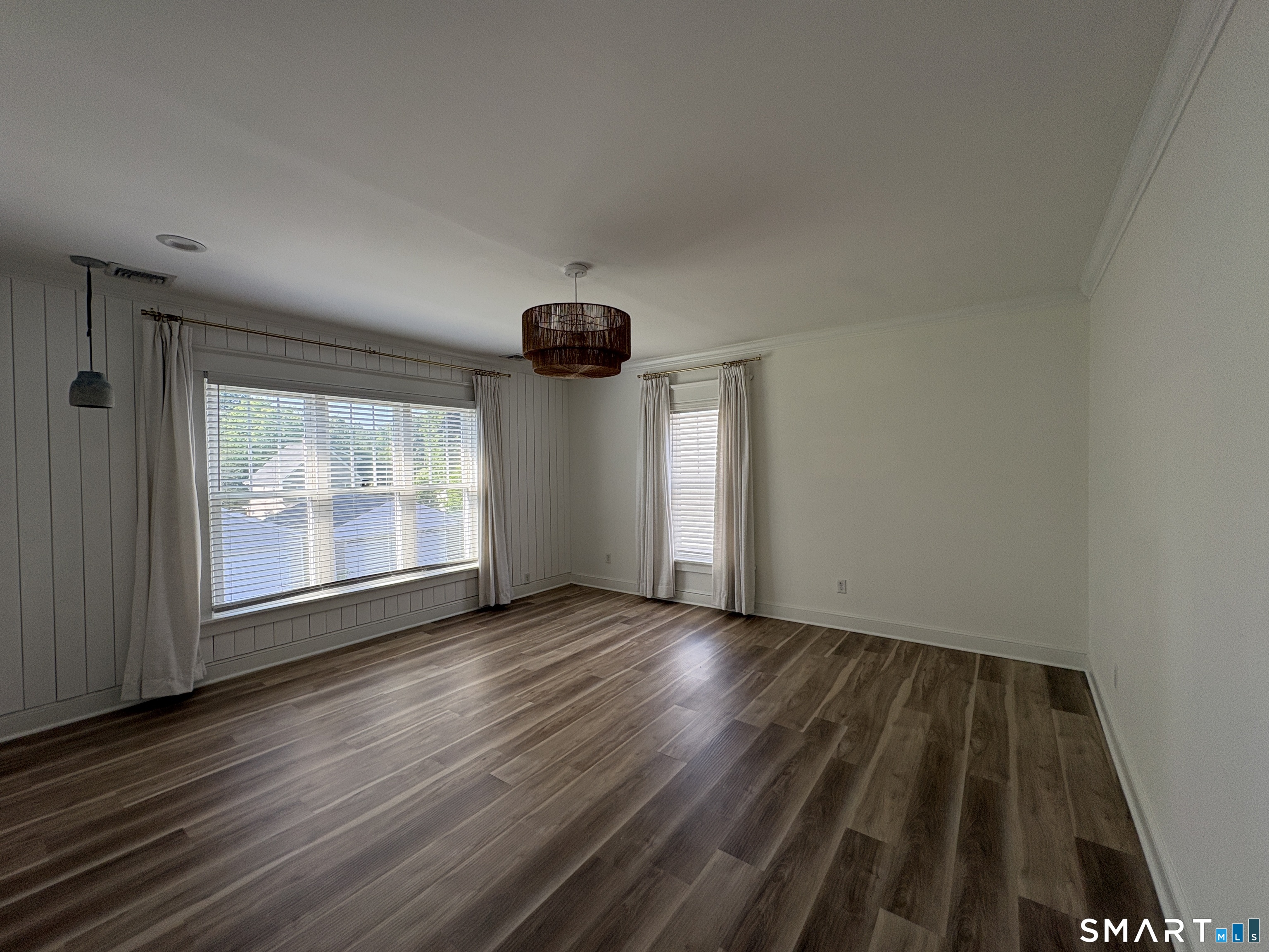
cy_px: 476
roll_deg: +1.0
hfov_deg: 102.1
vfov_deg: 85.7
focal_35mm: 14
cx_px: 634
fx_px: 513
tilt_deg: +0.4
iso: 80
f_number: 2.2
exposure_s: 1/134
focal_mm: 2.22
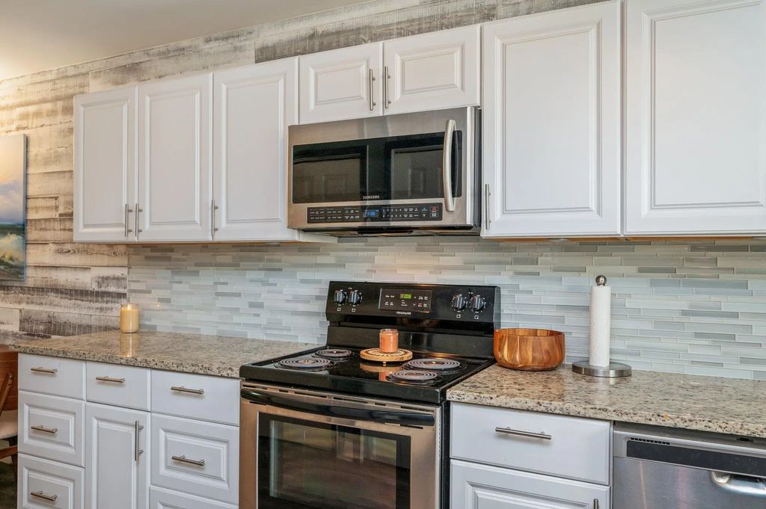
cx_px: 383
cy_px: 254
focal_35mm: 26
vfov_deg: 49.5
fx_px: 553
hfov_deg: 69.4
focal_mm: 26
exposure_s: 1/25
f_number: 8
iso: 500
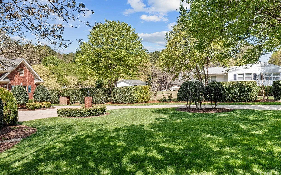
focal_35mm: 29
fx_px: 222
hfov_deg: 64.6
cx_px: 138
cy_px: 84
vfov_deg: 43.1
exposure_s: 1/320
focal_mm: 10.26
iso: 100
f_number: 5.6
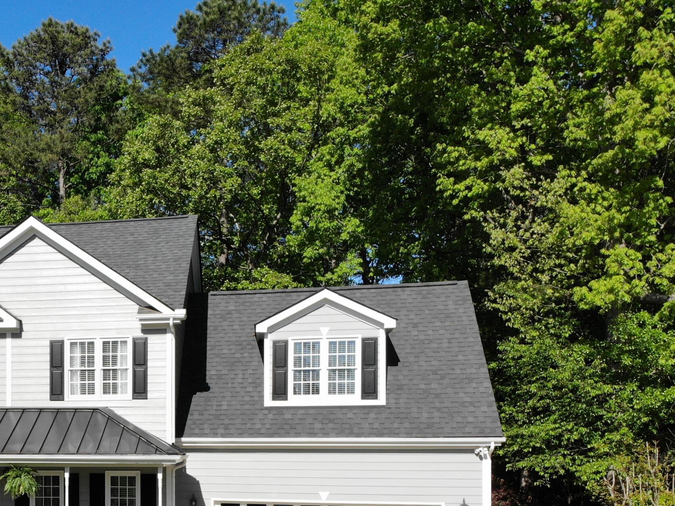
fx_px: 838
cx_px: 92
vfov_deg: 32.1
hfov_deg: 41.1
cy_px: 444
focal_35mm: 43
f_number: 2.8
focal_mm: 4.5
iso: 100
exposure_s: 1/1008
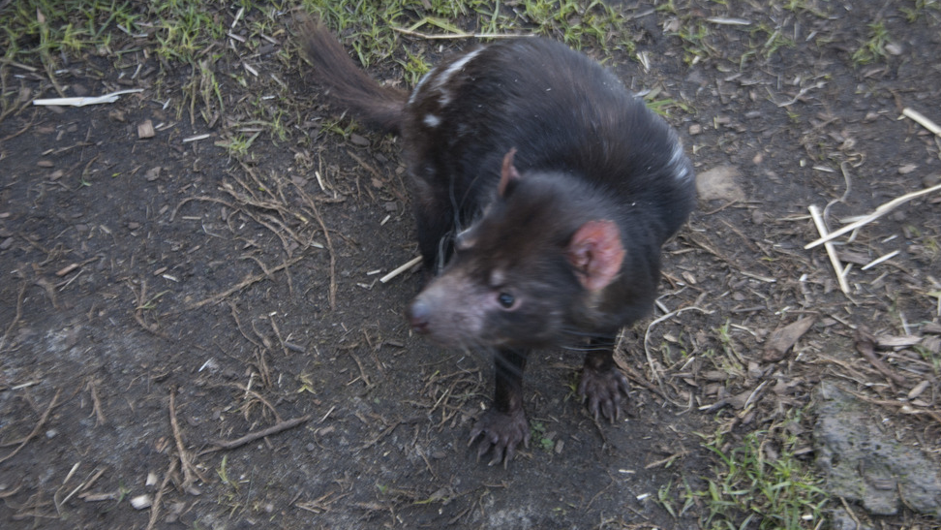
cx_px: 472
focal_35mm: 75
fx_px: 1860
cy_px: 236
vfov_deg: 16.2
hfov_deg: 28.4
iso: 320
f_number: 5.6
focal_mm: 45
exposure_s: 1/125
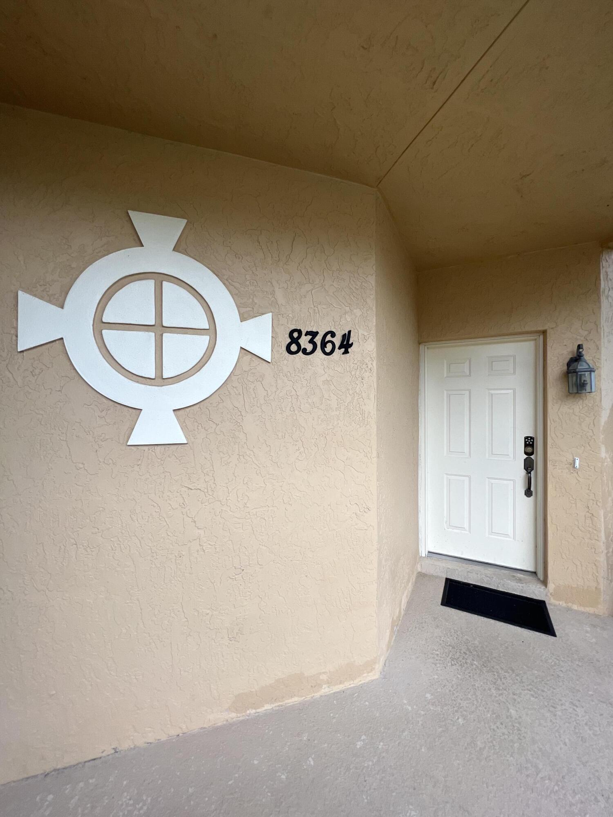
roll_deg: -1.0
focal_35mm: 13
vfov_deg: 106.2
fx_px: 307
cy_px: 408
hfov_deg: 89.9
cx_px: 306
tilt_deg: +0.3
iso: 32
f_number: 1.8
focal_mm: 1.57
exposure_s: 1/288
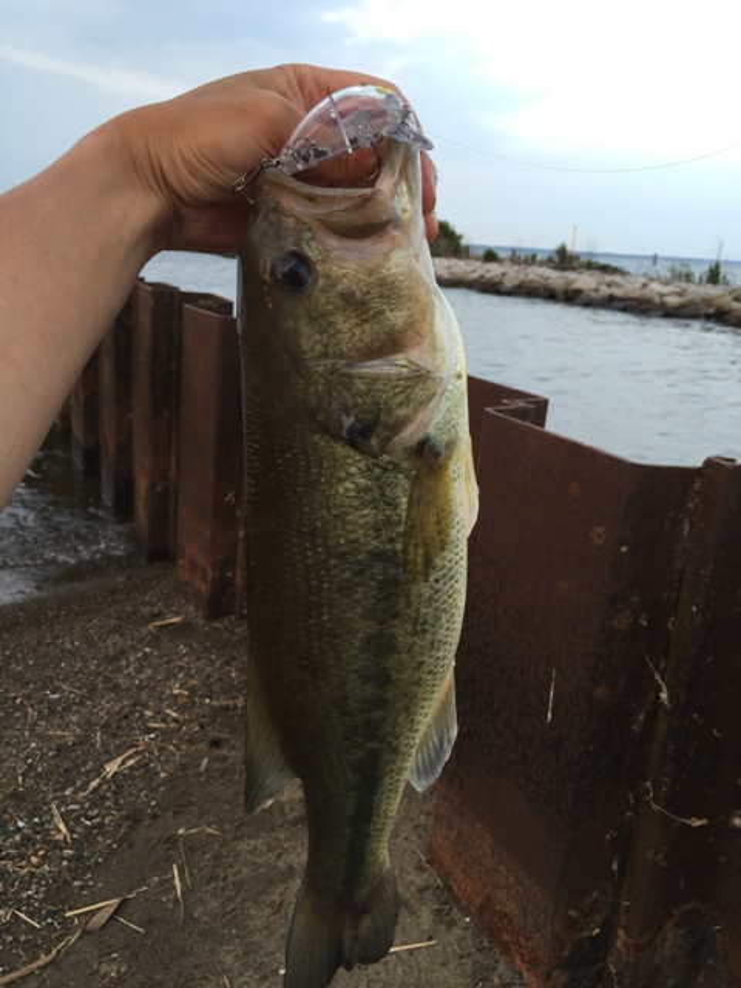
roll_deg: -3.1
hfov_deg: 48.2
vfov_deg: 61.7
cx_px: 370
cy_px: 494
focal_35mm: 29
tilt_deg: -14.1
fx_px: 828
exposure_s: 1/60
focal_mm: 4.15
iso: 40
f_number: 2.2
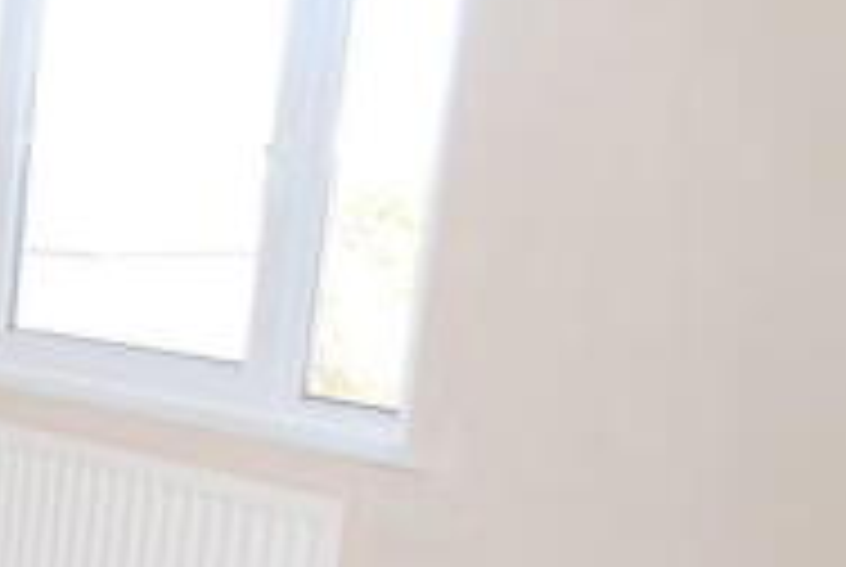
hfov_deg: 28.4
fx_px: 1224
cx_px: -349
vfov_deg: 25.8
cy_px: 407
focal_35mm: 52
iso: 200
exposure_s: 1/60
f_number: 4
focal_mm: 10
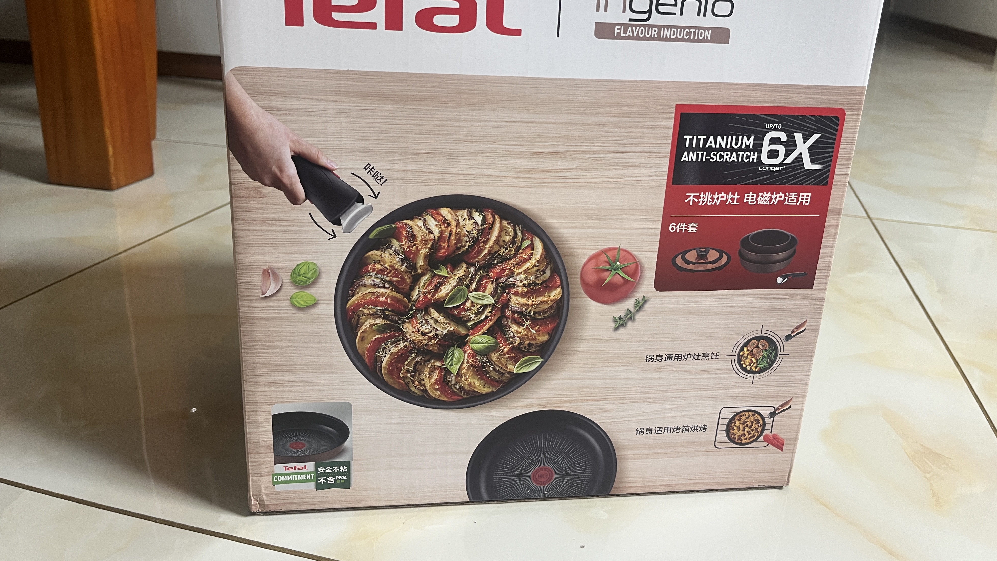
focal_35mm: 29
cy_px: 229
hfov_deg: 66.1
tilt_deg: -19.1
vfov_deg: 40.0
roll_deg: -3.1
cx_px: 500
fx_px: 767
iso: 125
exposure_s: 1/50
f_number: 1.6
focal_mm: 5.1
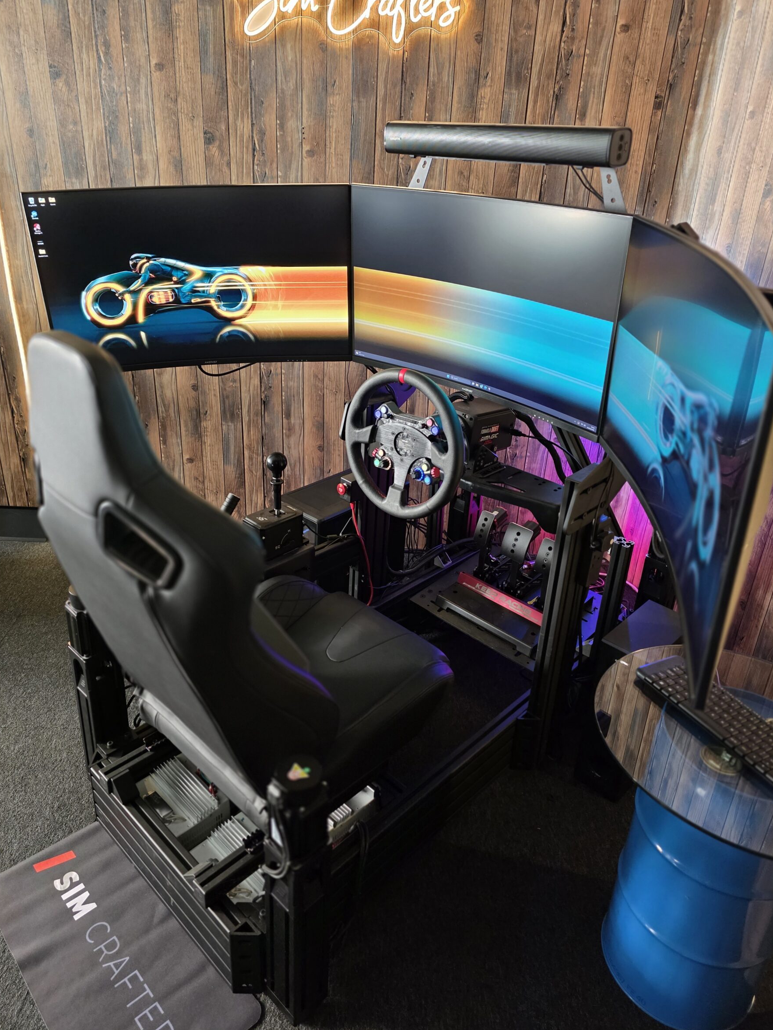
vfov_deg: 69.3
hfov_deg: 54.9
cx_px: 372
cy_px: 475
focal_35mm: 25
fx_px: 744
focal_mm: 6.3
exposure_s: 1/100
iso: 640
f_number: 1.7
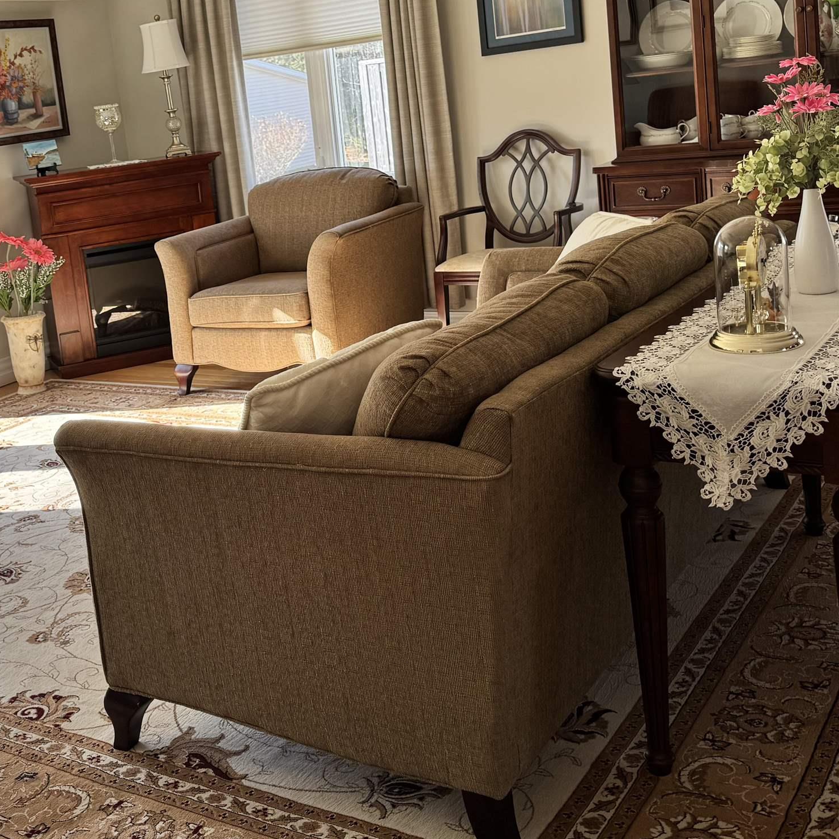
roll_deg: +7.0
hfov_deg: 37.5
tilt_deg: -8.8
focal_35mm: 44
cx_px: 223
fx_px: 1207
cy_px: 278
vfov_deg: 37.9
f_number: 1.78
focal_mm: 6.76
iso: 64
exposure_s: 1/259
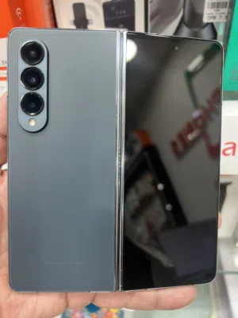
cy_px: 159
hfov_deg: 53.1
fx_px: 238
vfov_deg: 67.3
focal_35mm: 26
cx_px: 119
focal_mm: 5.7
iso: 125
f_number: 1.5
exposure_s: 1/100
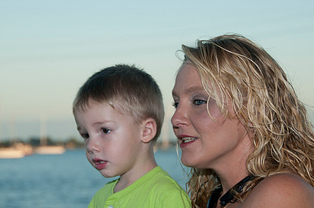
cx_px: 177
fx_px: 1202
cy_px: 131
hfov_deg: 14.9
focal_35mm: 138
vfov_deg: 9.9
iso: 100
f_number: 5.6
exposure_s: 1/250
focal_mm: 65
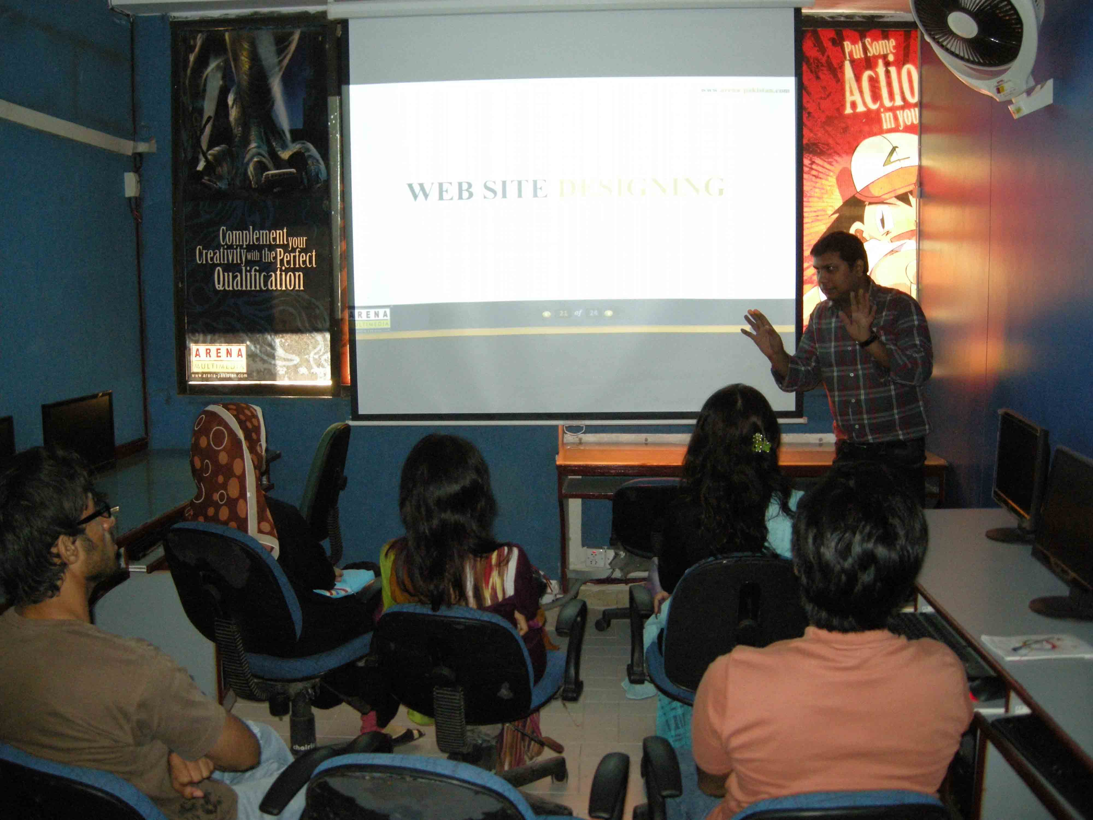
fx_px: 1105
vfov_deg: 40.7
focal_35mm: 35
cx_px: 546
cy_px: 410
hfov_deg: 52.6
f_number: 2.7
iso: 400
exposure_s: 1/8.2
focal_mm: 7.5
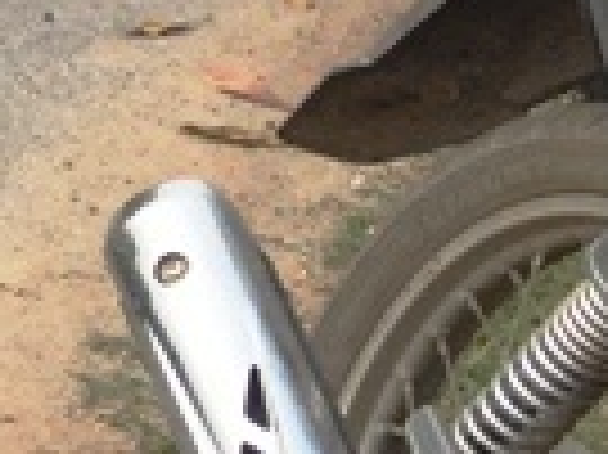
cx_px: -1108
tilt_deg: -6.9
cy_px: -616
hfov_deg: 9.5
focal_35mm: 172
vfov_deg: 8.0
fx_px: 3018
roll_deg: -1.8
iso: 32
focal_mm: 4.15
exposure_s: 1/659
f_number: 2.2
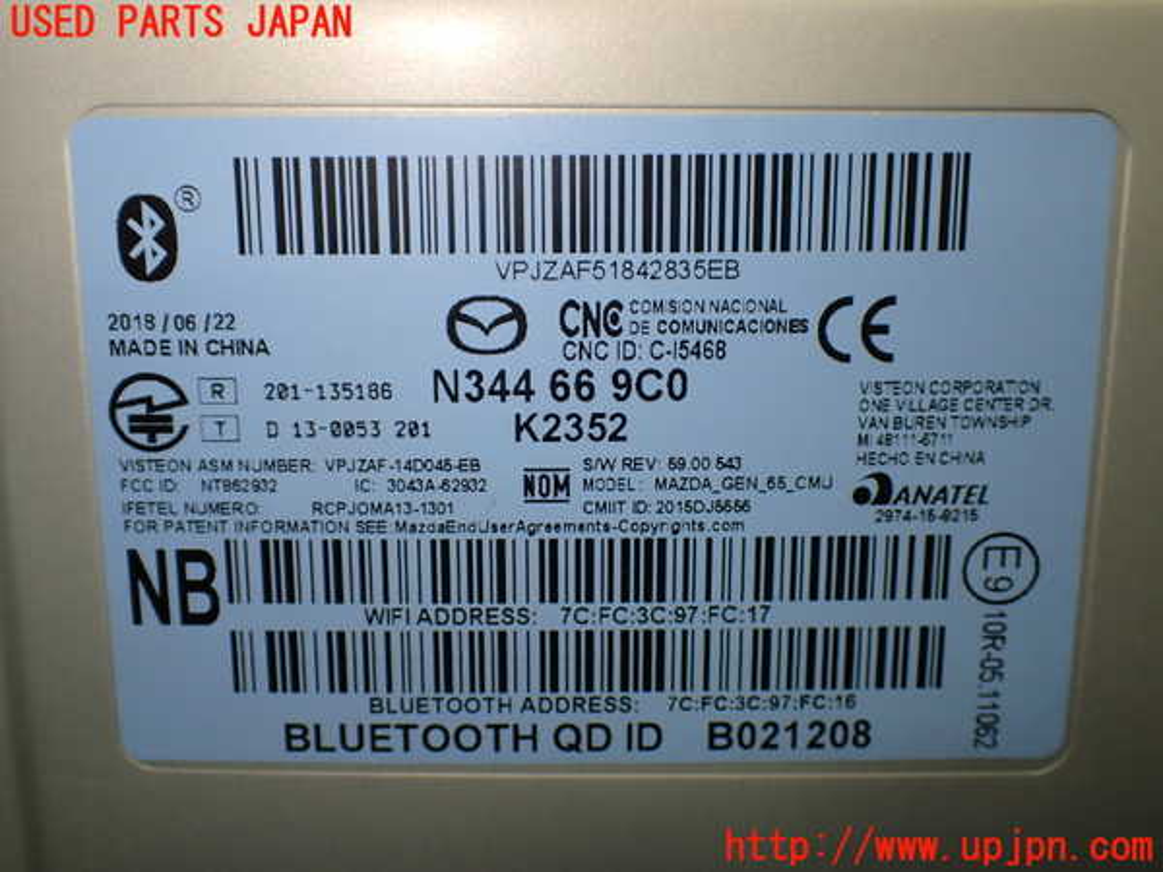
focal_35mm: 38
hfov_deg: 49.0
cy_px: 436
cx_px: 582
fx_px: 1277
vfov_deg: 37.7
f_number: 2.7
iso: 200
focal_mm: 6.83
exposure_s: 1/160
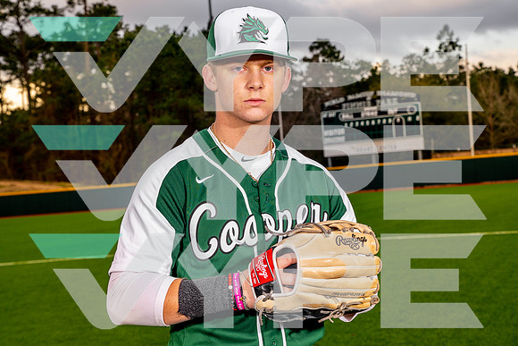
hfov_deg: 27.6
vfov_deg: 18.6
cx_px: 252
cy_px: 173
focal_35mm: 73
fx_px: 1053
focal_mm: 70
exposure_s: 1/125
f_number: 10
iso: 100
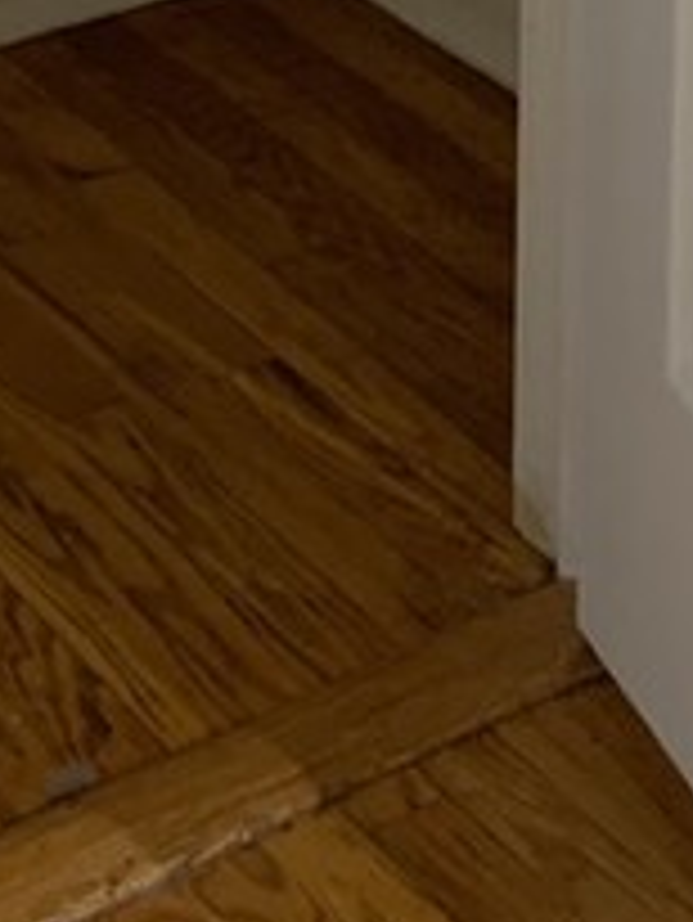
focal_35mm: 137
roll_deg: -1.3
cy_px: -1007
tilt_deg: -8.0
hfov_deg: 10.8
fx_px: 3653
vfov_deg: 12.4
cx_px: 644
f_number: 1.8
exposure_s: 1/120
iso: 80
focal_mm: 4.25
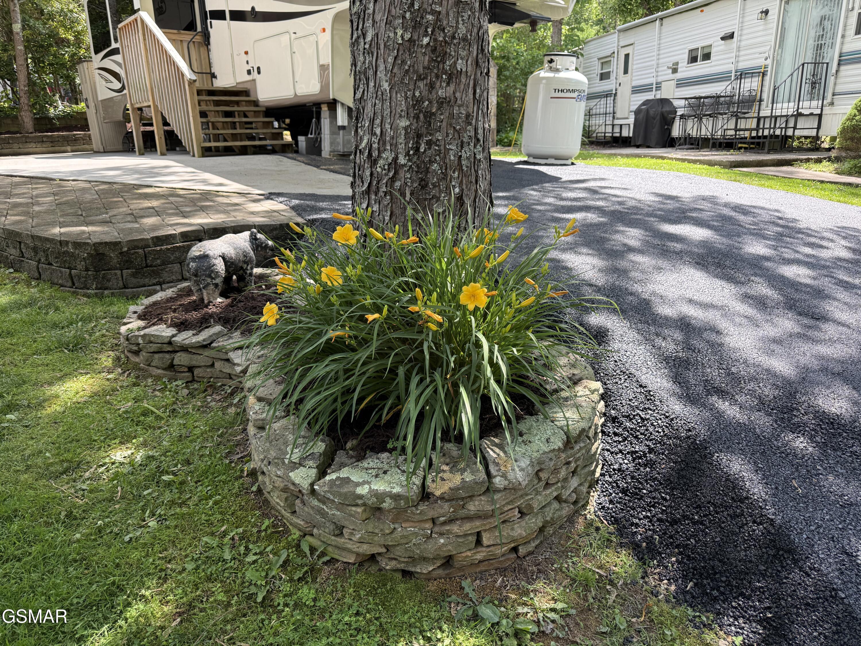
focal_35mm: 24
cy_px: 323
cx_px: 430
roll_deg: +1.9
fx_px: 597
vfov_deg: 56.8
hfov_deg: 71.6
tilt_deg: -16.4
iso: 100
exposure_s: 1/780
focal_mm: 6.76
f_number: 1.78
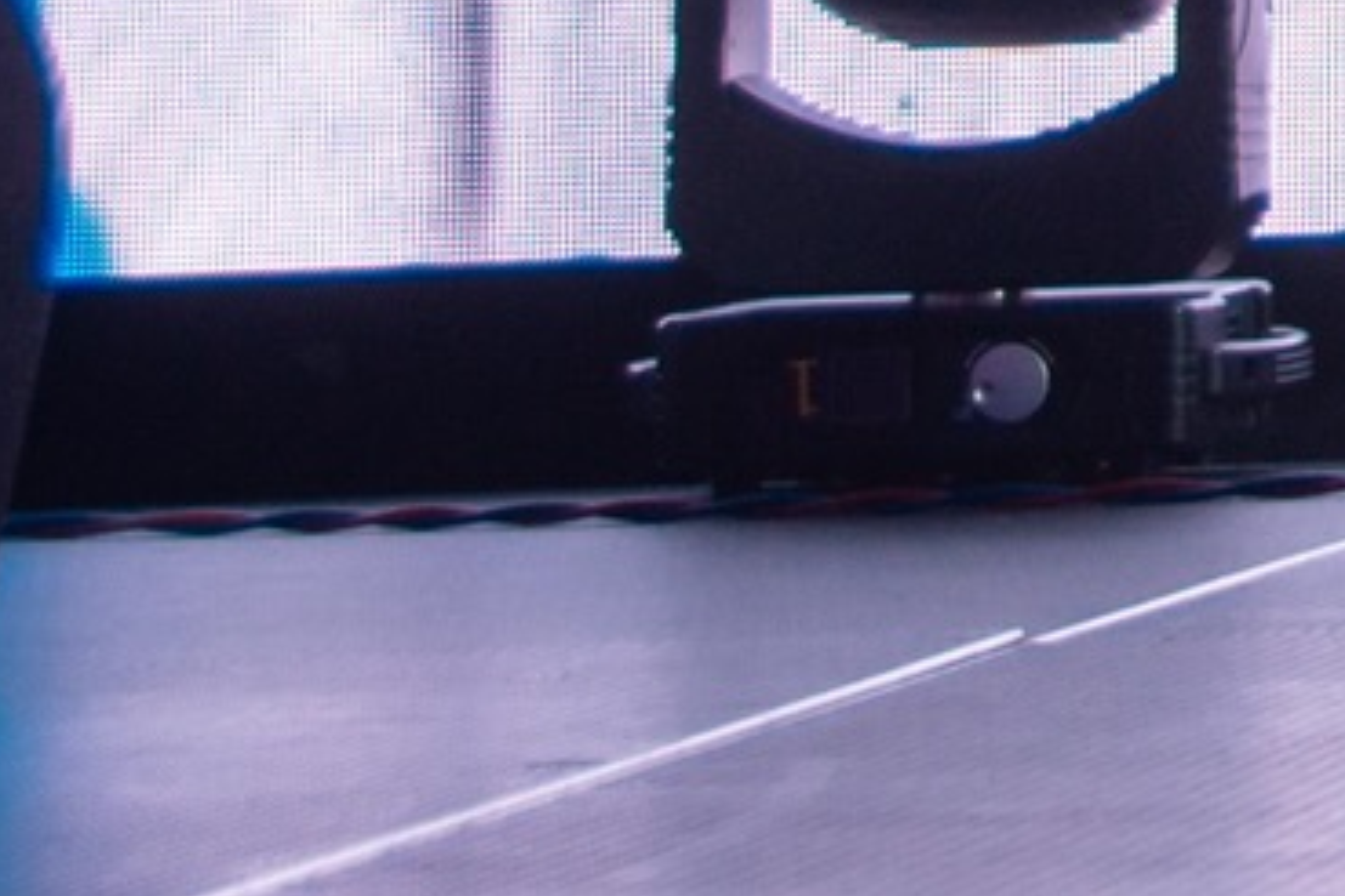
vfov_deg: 5.0
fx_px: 9788
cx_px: 3160
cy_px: -1712
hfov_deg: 7.4
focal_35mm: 262
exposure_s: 1/125
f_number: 4.8
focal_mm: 28
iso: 280
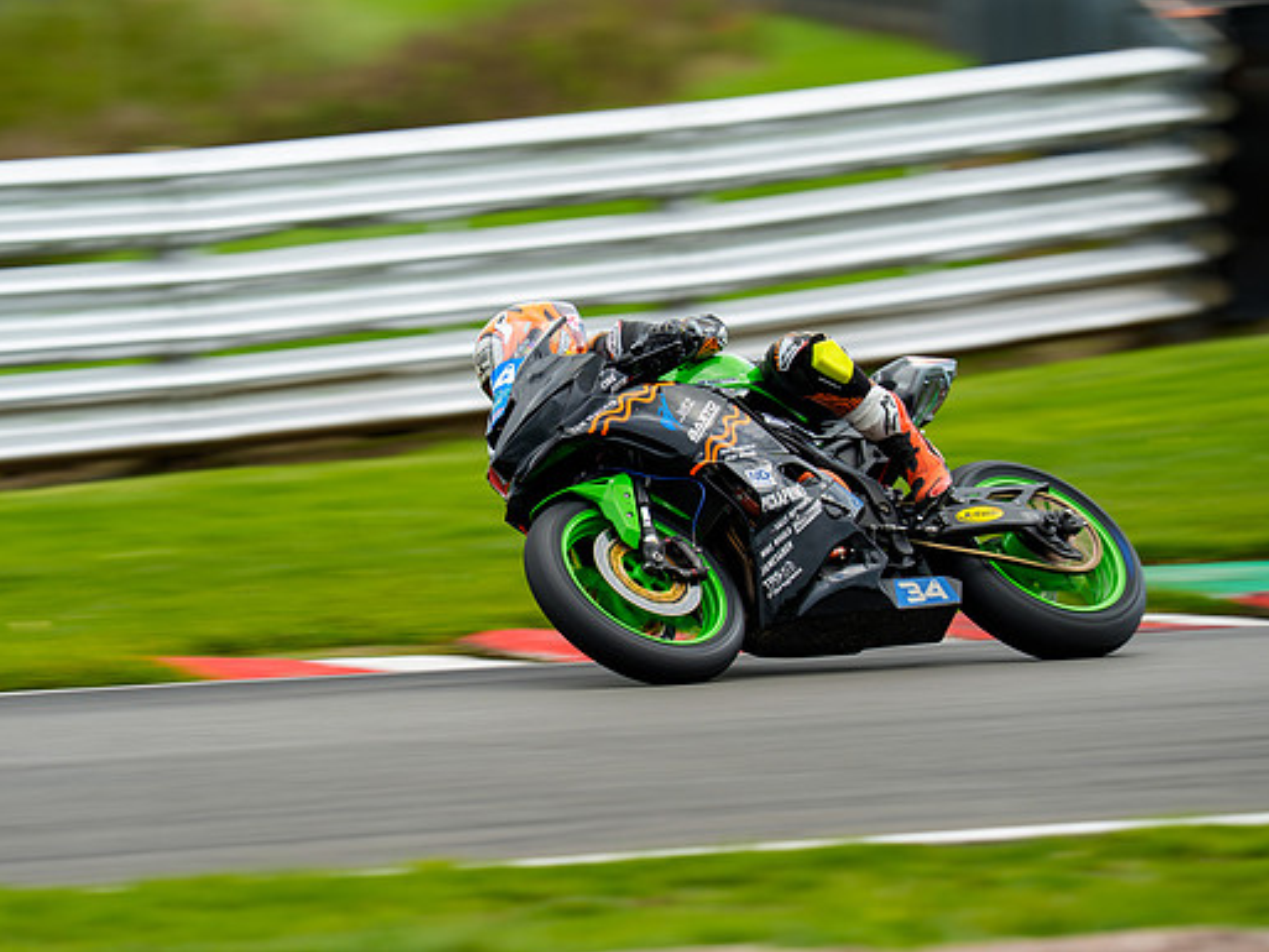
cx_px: 591
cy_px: 476
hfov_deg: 4.6
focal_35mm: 435
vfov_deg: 3.4
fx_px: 15951
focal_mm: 400
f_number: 5
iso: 125
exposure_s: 1/160
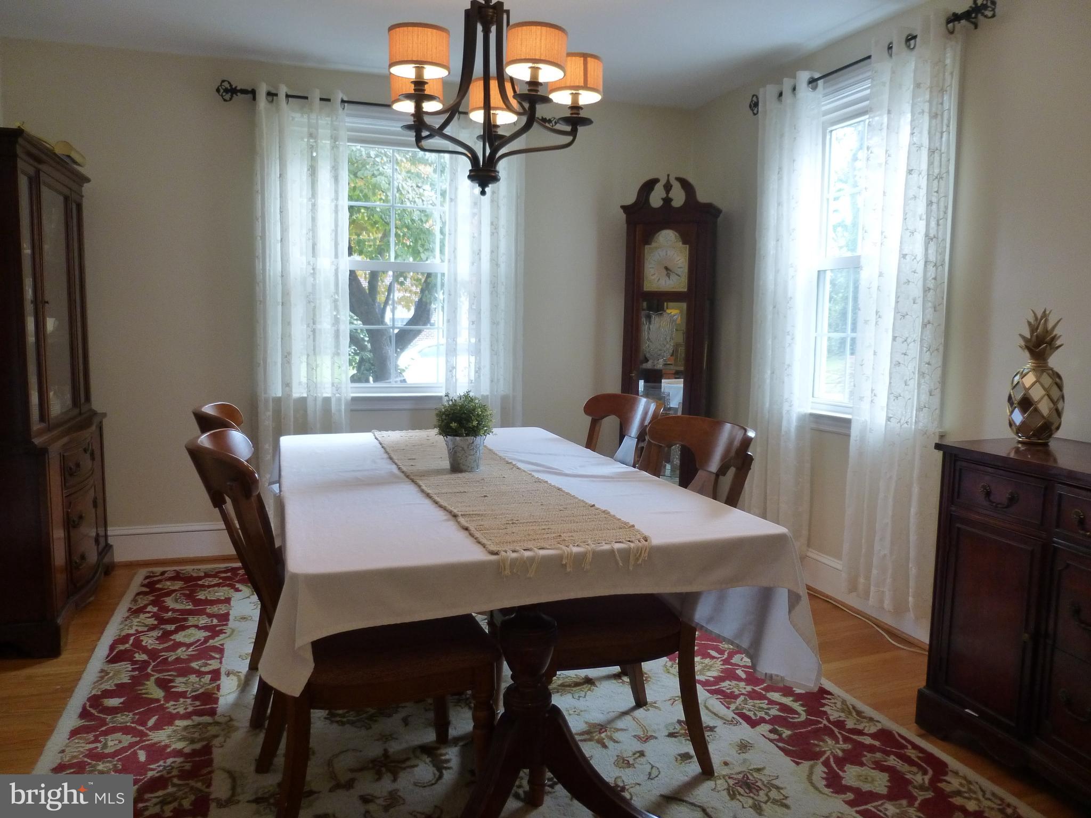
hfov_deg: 69.4
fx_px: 788
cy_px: 409
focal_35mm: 25
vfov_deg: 54.9
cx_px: 546
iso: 250
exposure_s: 1/60
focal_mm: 4.5
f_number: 3.1
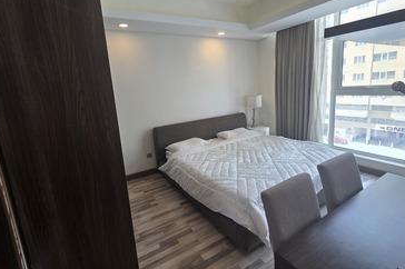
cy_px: 123
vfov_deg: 70.2
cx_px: 205
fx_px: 191
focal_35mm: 17
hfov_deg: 93.3
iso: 50
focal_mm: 2.2
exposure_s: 1/100
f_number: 1.9
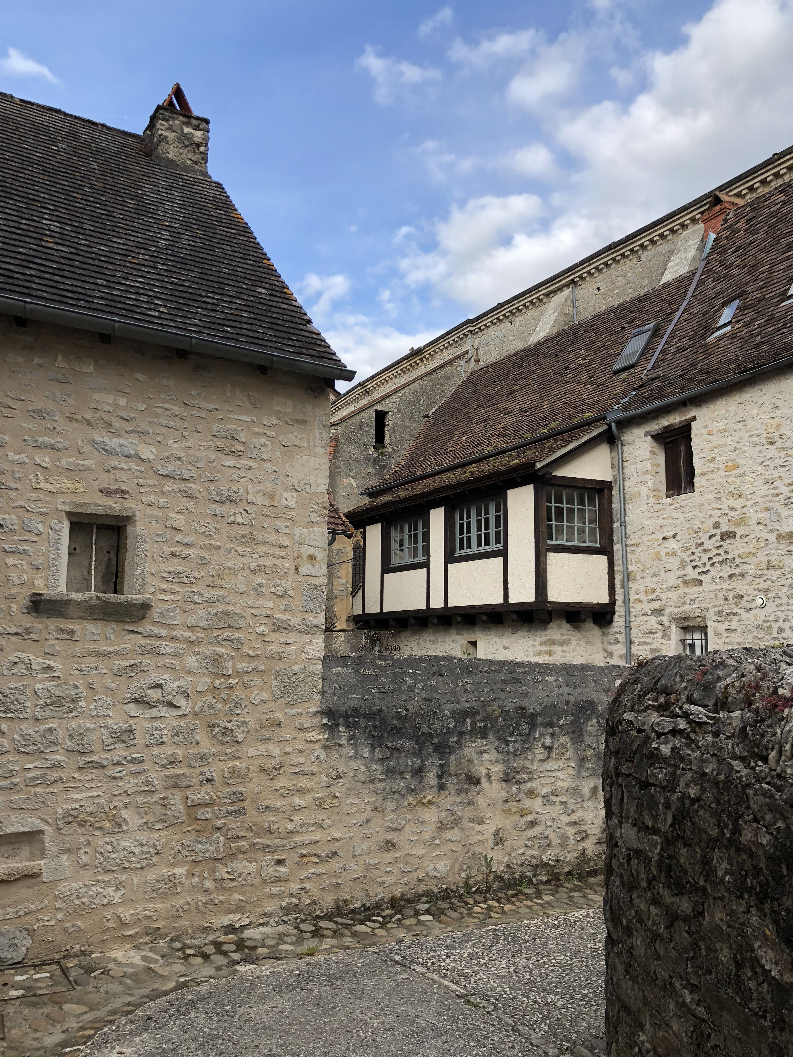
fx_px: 886
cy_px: 542
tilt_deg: +7.9
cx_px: 400
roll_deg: -0.4
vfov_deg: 61.6
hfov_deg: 48.2
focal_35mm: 29
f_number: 1.8
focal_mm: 4
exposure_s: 1/649
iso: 20
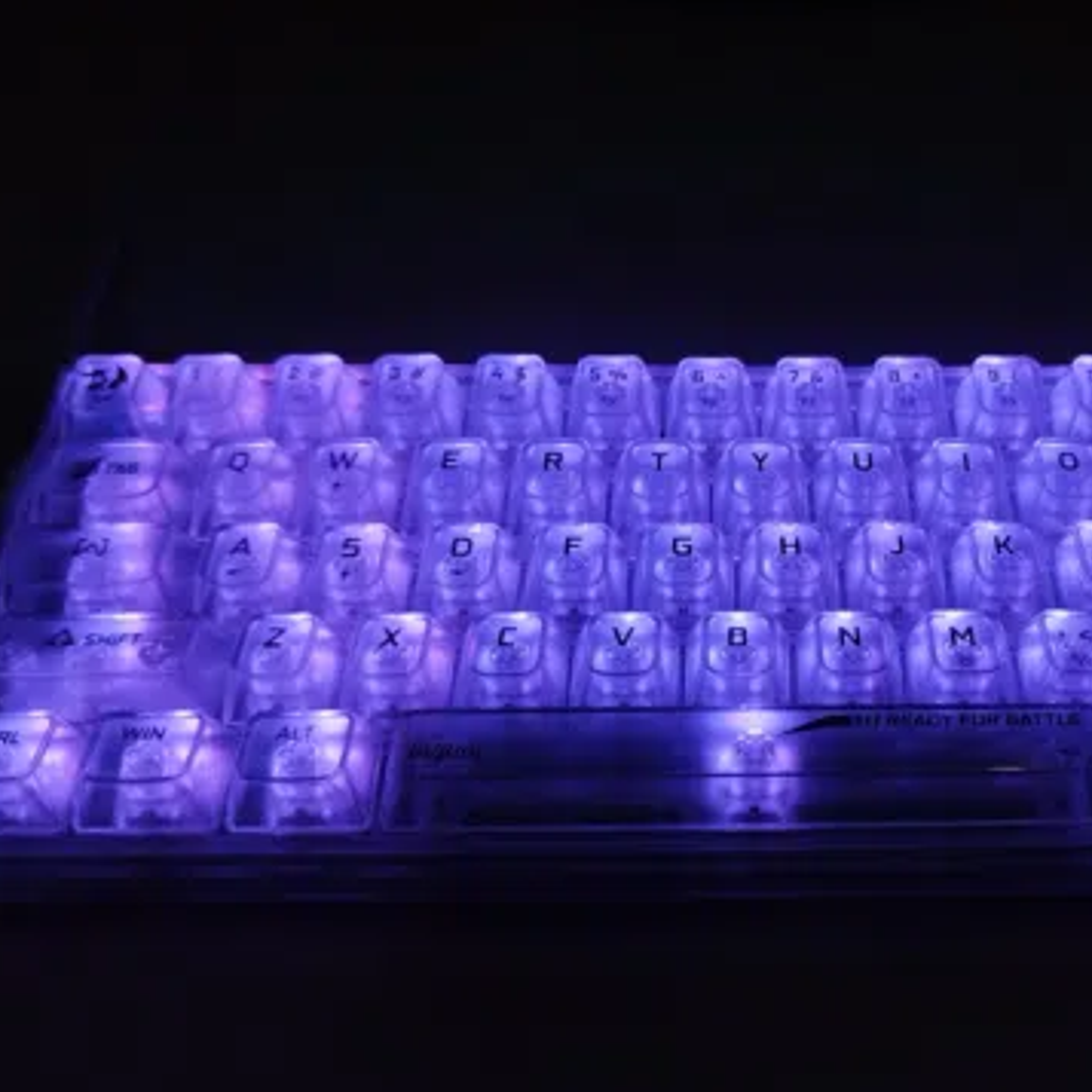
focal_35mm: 38
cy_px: 486
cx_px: 774
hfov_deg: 42.9
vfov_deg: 43.8
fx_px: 1356
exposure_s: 1/50
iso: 64
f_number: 1.7
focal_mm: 5.31
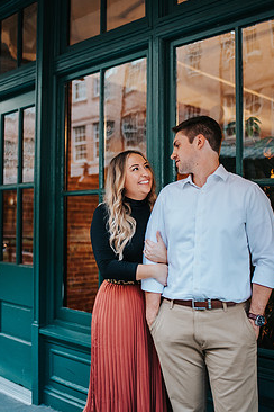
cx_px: 136
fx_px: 491
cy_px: 197
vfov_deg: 45.4
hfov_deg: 31.2
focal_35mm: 43
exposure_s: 1/500
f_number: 1.8
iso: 1400
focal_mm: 35
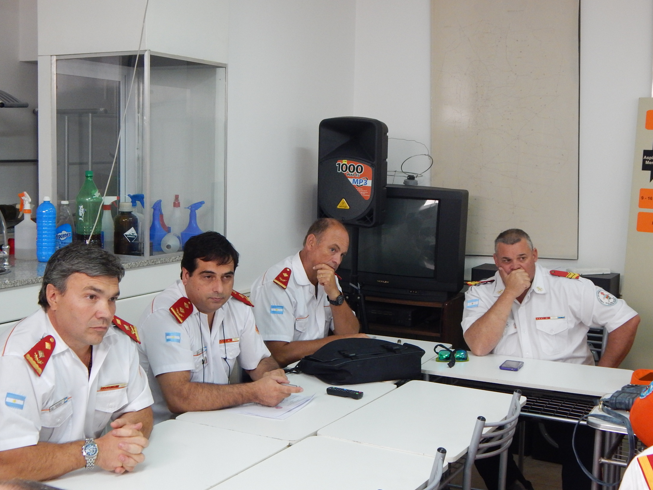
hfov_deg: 38.2
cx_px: 322
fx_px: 943
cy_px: 242
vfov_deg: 29.1
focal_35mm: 50
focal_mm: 8.6
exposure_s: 1/25
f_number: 3.7
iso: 400
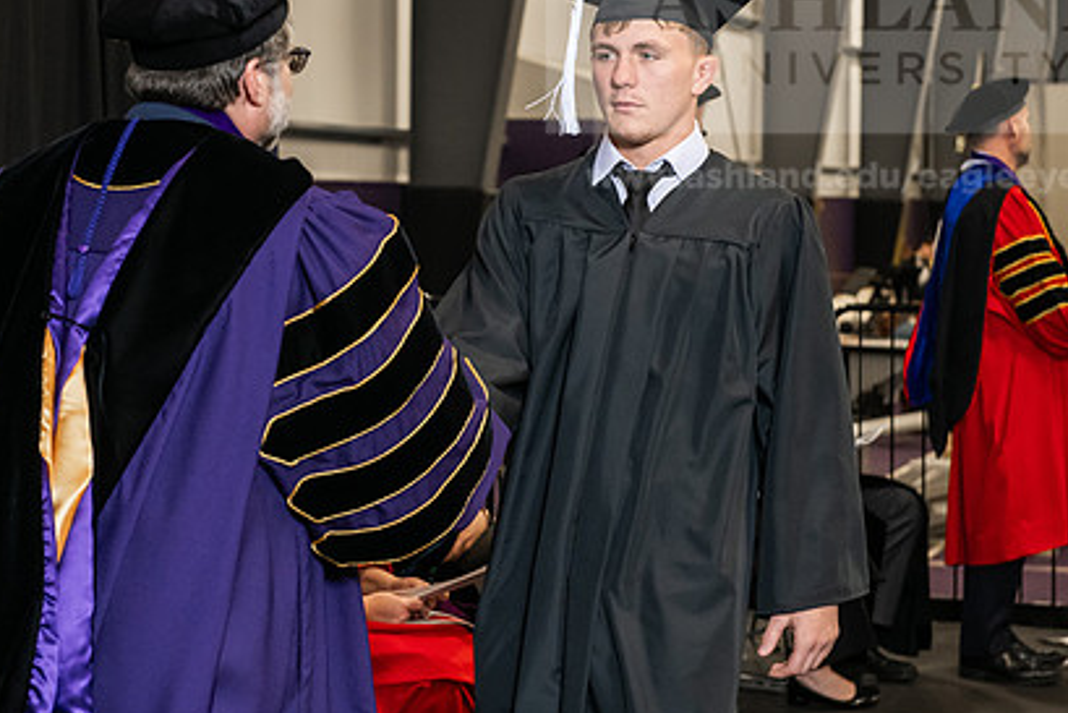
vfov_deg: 15.5
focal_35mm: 88
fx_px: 2611
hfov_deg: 23.1
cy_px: 231
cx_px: 467
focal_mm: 62
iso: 2500
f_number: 5
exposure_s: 1/200
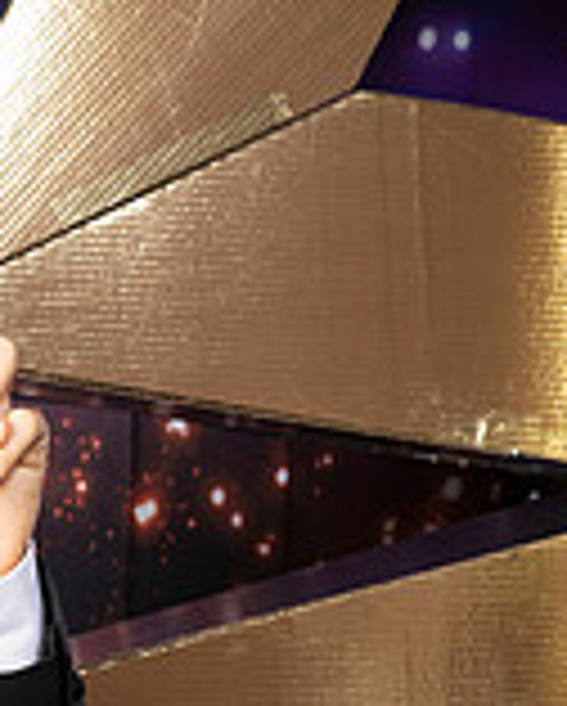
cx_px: -573
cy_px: 616
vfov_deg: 11.5
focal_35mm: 166
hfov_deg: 8.8
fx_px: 3475
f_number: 8
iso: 320
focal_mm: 46
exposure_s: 1/125
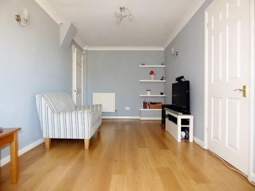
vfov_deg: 66.0
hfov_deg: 81.8
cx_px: 128
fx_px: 147
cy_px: 96
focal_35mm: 20
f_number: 2.8
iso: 1600
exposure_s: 1/100
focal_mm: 3.58
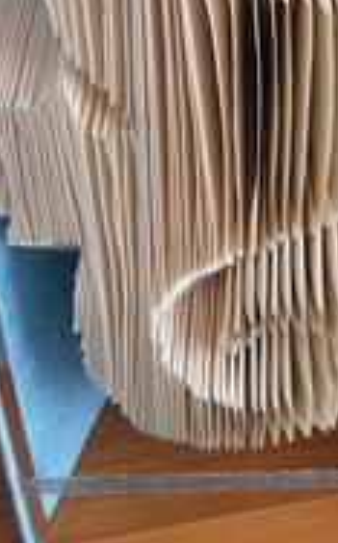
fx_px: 976
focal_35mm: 66
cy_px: 87
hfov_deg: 19.5
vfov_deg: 30.1
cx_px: 244
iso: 110
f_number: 3.2
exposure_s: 1/30
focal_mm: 4.6
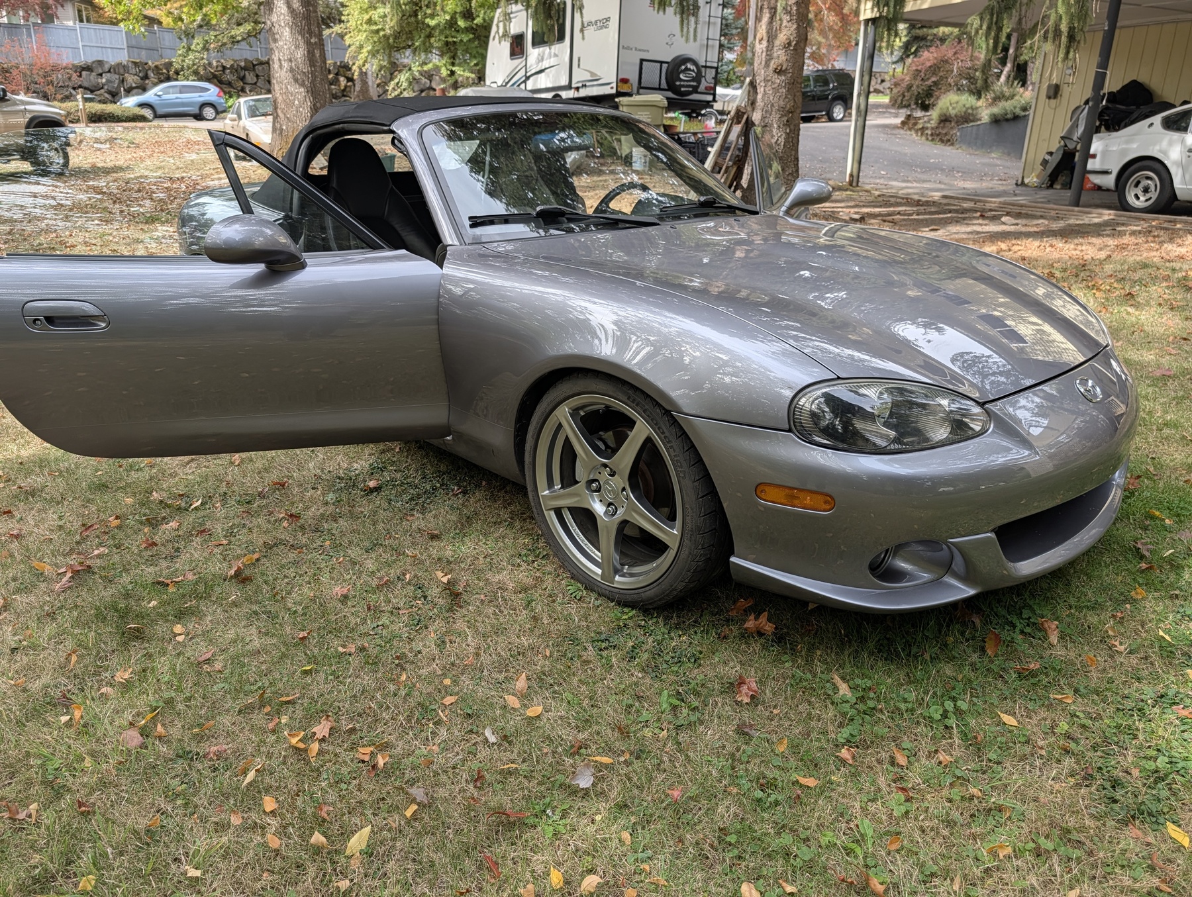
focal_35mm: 24
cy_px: 448
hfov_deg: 71.5
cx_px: 596
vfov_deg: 56.9
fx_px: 828
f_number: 1.68
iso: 24
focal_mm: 6.9
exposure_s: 1/255
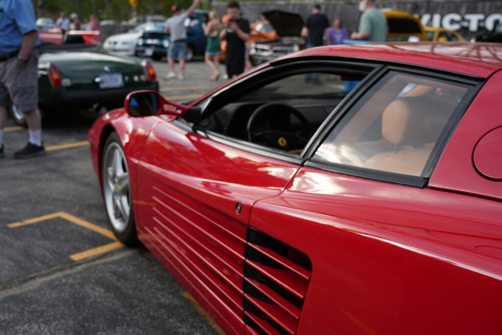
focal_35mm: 38
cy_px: 168
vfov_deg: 35.1
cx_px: 251
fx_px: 530
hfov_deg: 50.7
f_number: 4.5
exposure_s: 1/200
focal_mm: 38
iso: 100
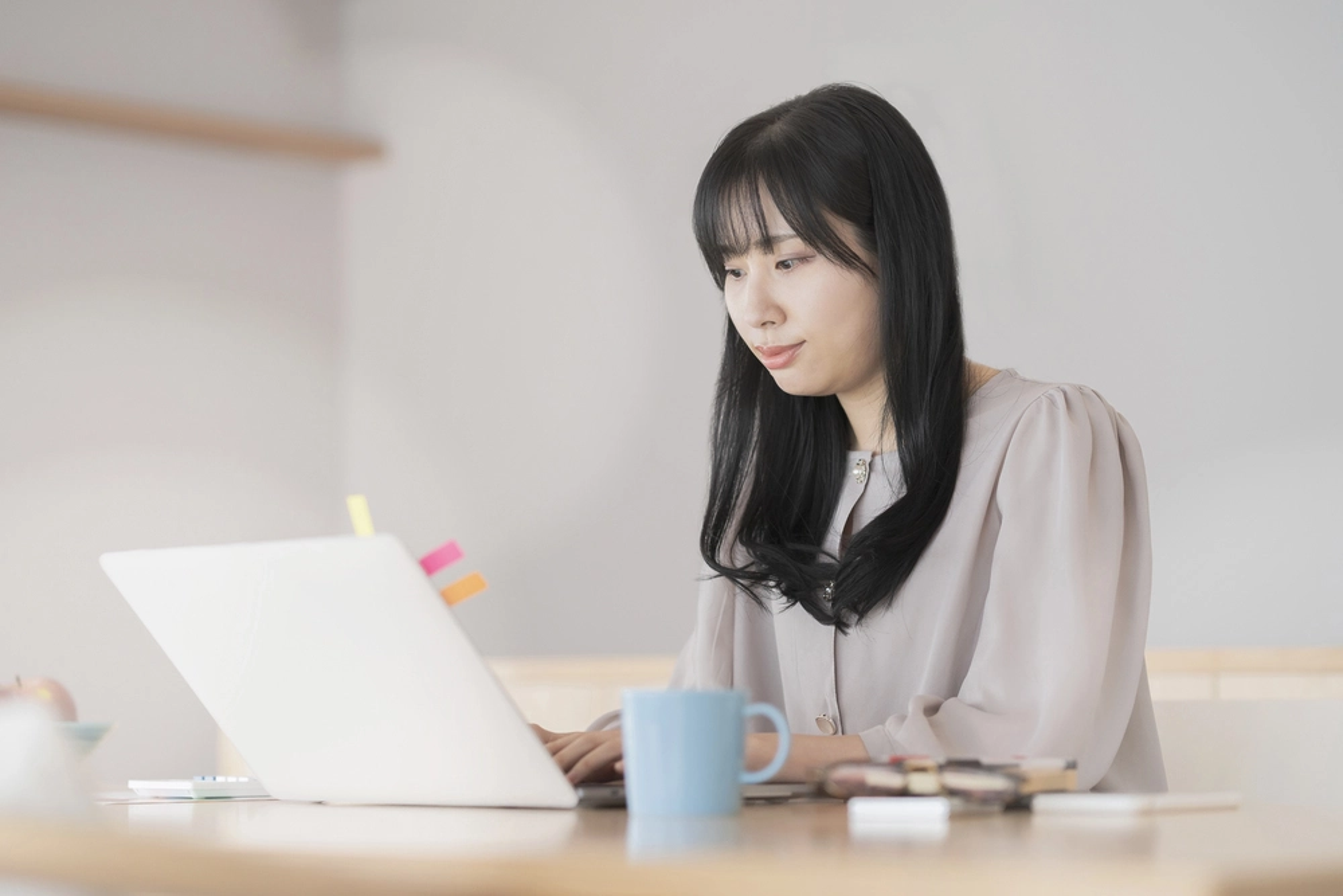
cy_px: 448
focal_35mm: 87
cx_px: 681
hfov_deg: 23.3
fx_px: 3254
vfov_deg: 15.7
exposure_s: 1/100
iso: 400
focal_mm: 85
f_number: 2
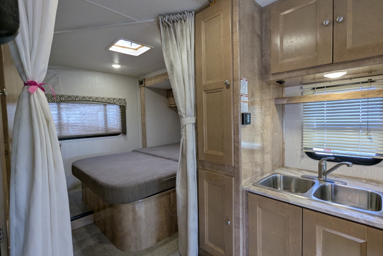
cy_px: 128
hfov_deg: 93.3
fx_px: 181
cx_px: 193
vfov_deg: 70.5
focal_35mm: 17
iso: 144
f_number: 2.2
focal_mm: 2.35
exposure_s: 1/101
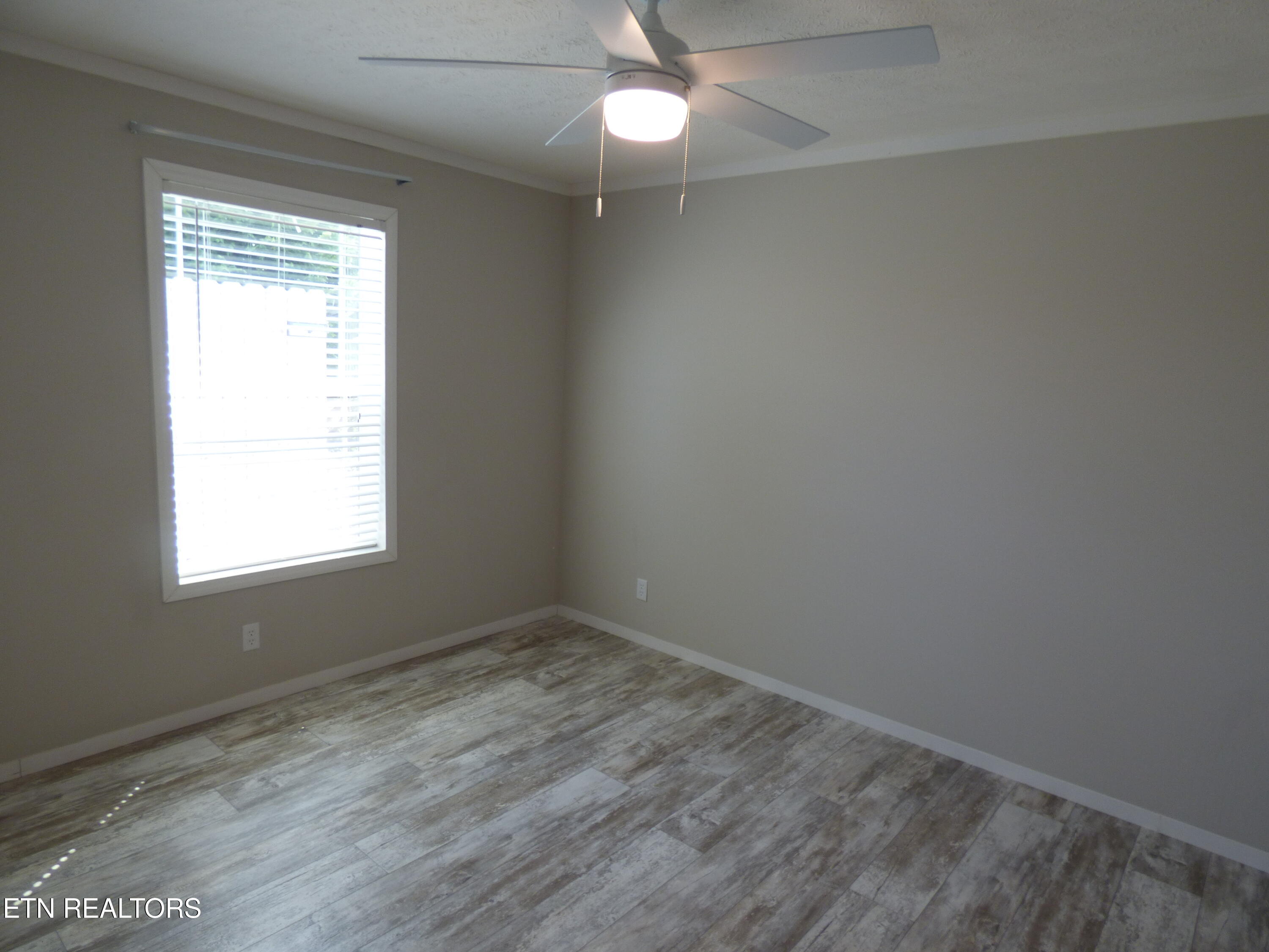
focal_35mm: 20
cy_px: 476
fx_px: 733
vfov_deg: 66.0
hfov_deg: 81.7
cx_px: 634
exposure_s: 1/60
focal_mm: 3.58
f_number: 2.8
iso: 100
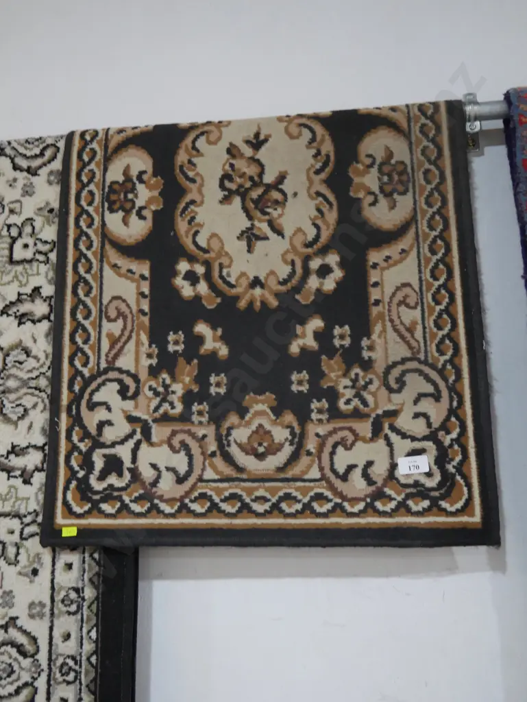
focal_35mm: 34
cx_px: 264
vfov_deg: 53.9
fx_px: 690
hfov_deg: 41.8
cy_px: 351
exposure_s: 1/60
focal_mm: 17
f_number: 4
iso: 1250
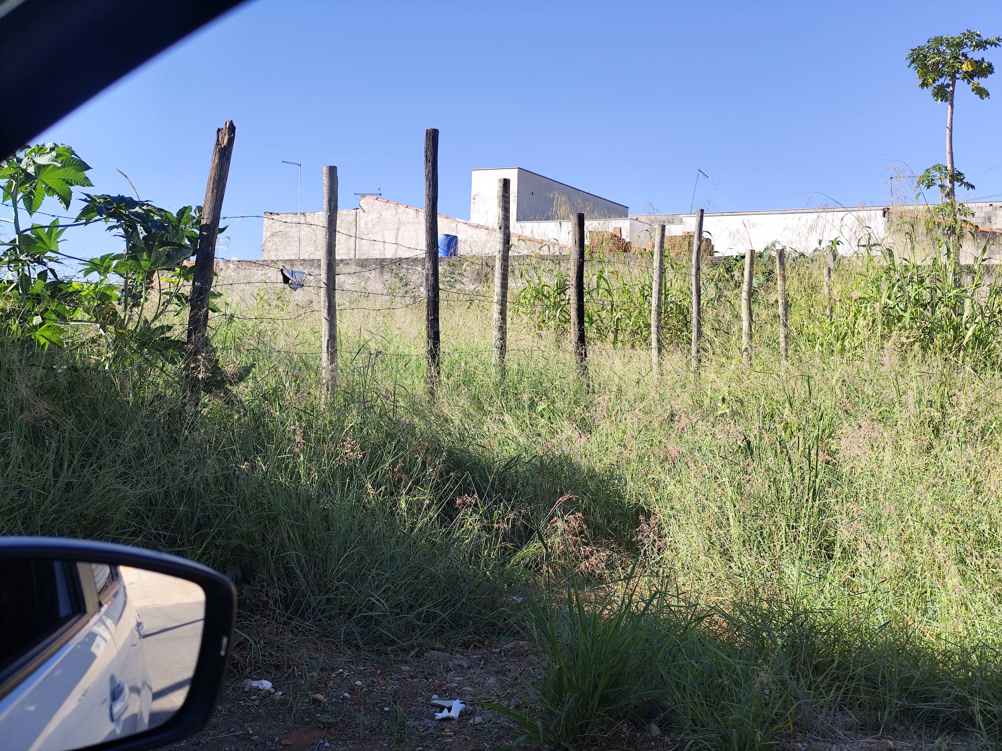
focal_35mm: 46
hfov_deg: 41.2
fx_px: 1332
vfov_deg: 31.5
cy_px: 376
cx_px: 501
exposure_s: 1/689
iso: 50
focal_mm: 6.14
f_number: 1.65
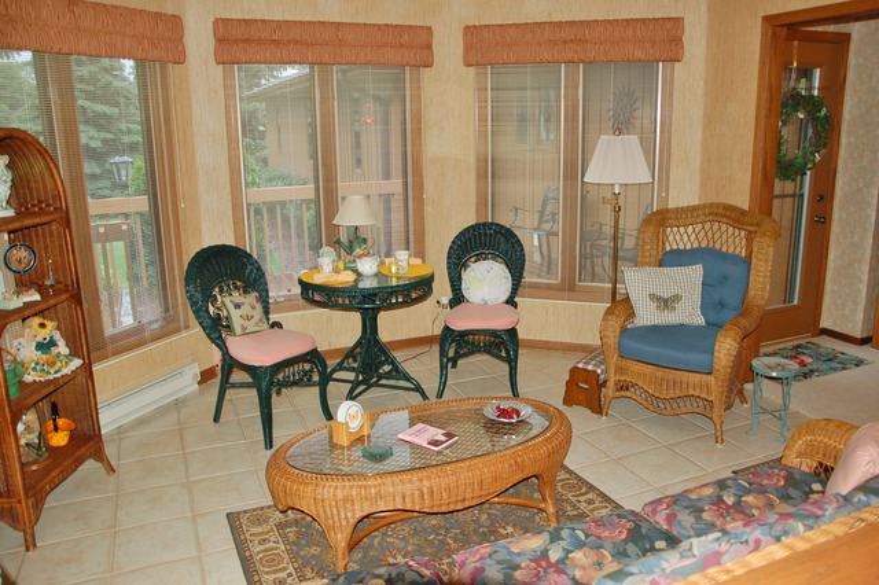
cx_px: 440
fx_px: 659
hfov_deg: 67.4
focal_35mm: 27
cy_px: 292
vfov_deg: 47.9
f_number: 3.5
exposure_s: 1/60
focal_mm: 18
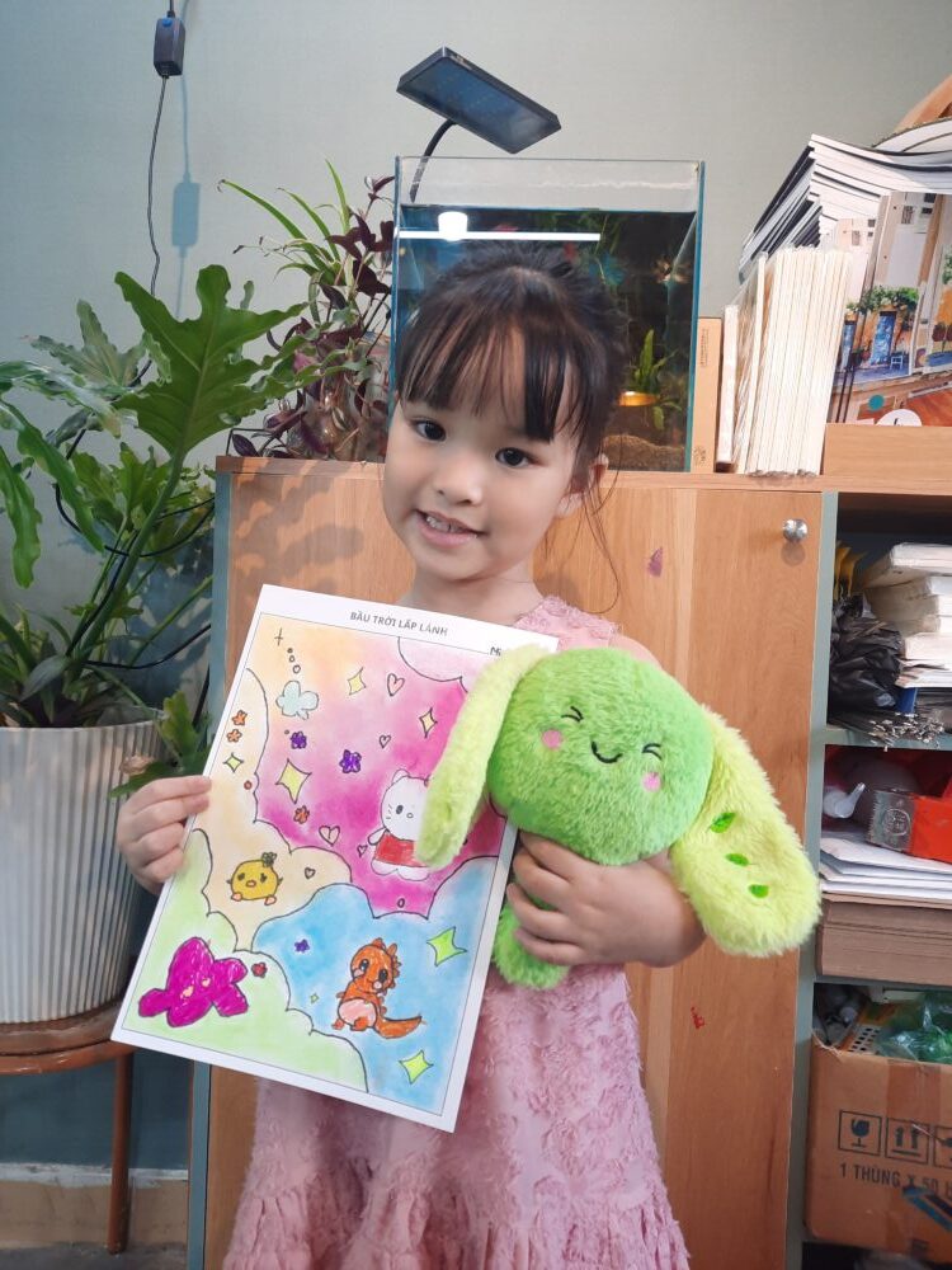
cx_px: 476
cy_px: 635
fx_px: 917
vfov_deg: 69.4
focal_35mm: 25
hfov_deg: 54.9
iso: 125
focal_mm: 4.6
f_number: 2
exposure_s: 1/50
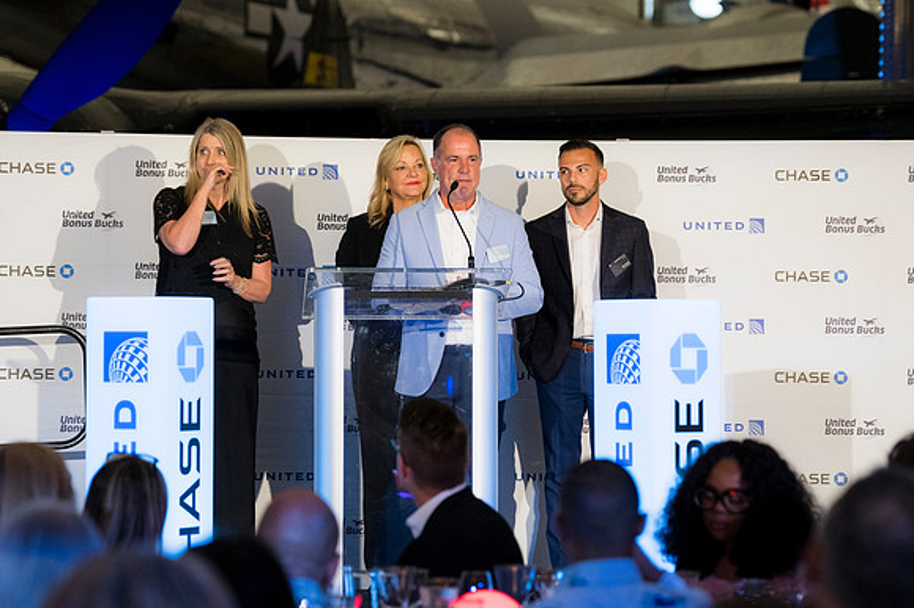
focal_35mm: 139
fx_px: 3527
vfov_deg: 9.9
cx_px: 457
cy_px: 304
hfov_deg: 14.8
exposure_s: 1/160
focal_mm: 93
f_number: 2.8
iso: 900
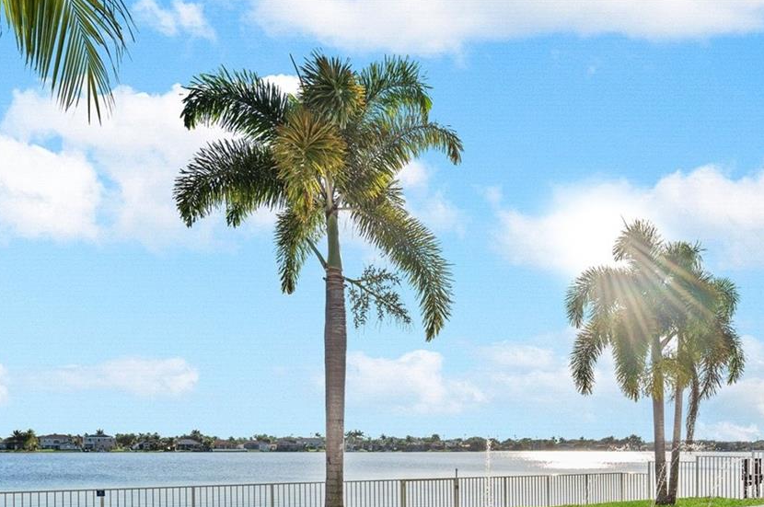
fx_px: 572
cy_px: 484
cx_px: 435
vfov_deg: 42.5
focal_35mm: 27
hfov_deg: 67.1
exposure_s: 1/1000
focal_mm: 14
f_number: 8
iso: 200
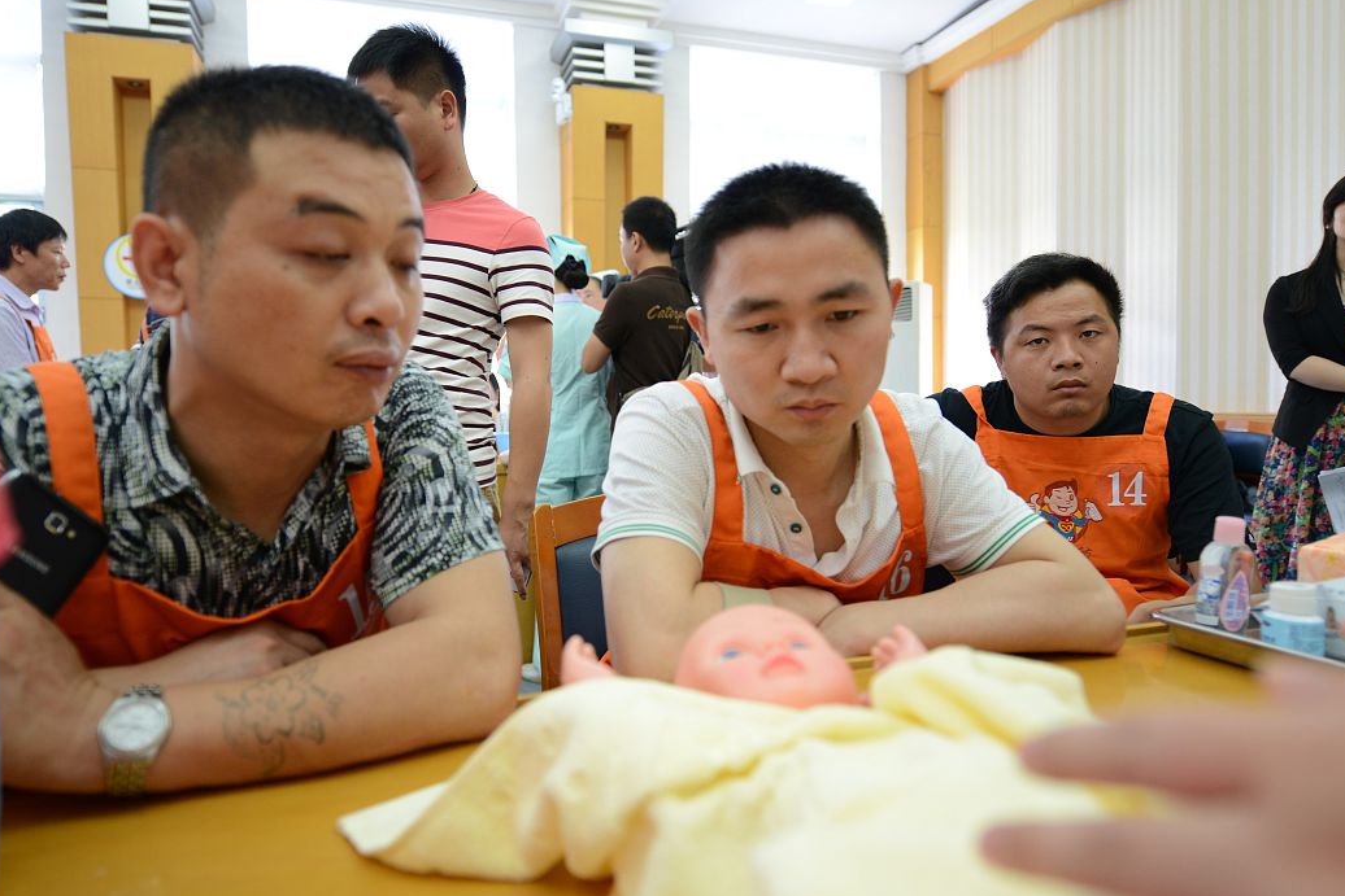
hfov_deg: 78.5
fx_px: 822
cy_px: 424
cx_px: 627
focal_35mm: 22
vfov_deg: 57.2
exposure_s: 1/60
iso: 800
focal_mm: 19
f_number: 2.8
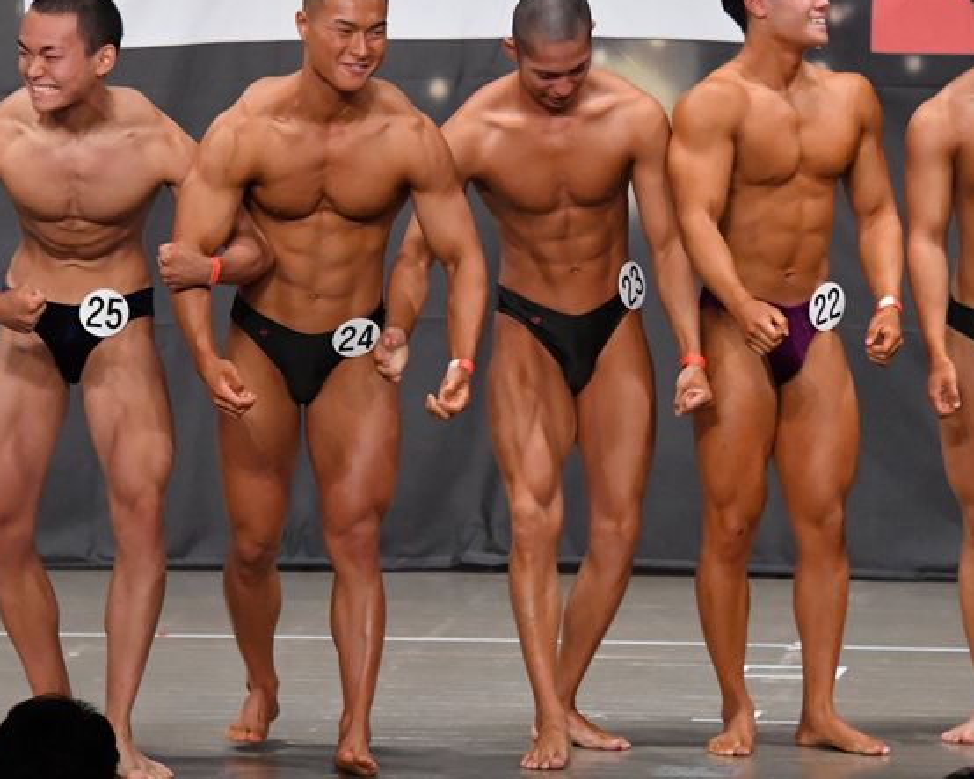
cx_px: 386
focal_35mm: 265
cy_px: 332
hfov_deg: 7.3
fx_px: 7638
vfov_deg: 5.8
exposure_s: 1/400
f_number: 5.6
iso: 6400
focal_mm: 135
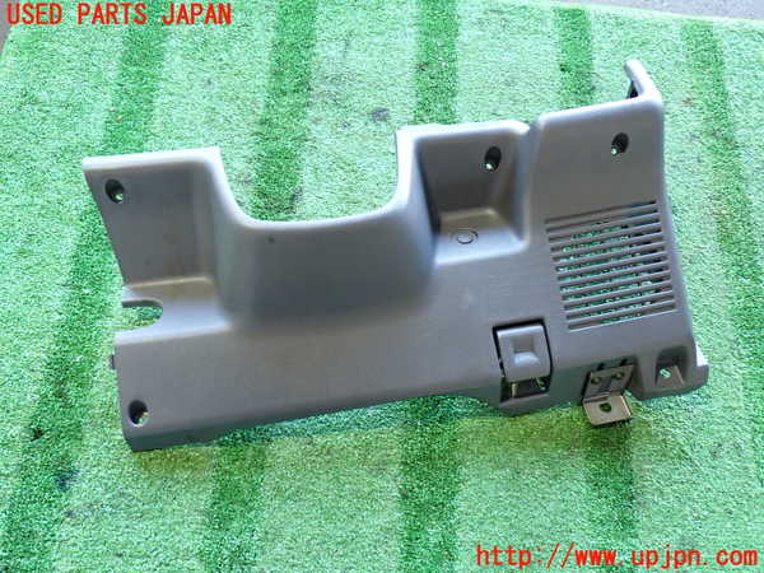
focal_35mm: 30
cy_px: 286
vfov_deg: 46.8
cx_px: 382
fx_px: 662
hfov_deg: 60.0
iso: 320
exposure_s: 1/30
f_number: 2.3
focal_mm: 5.4
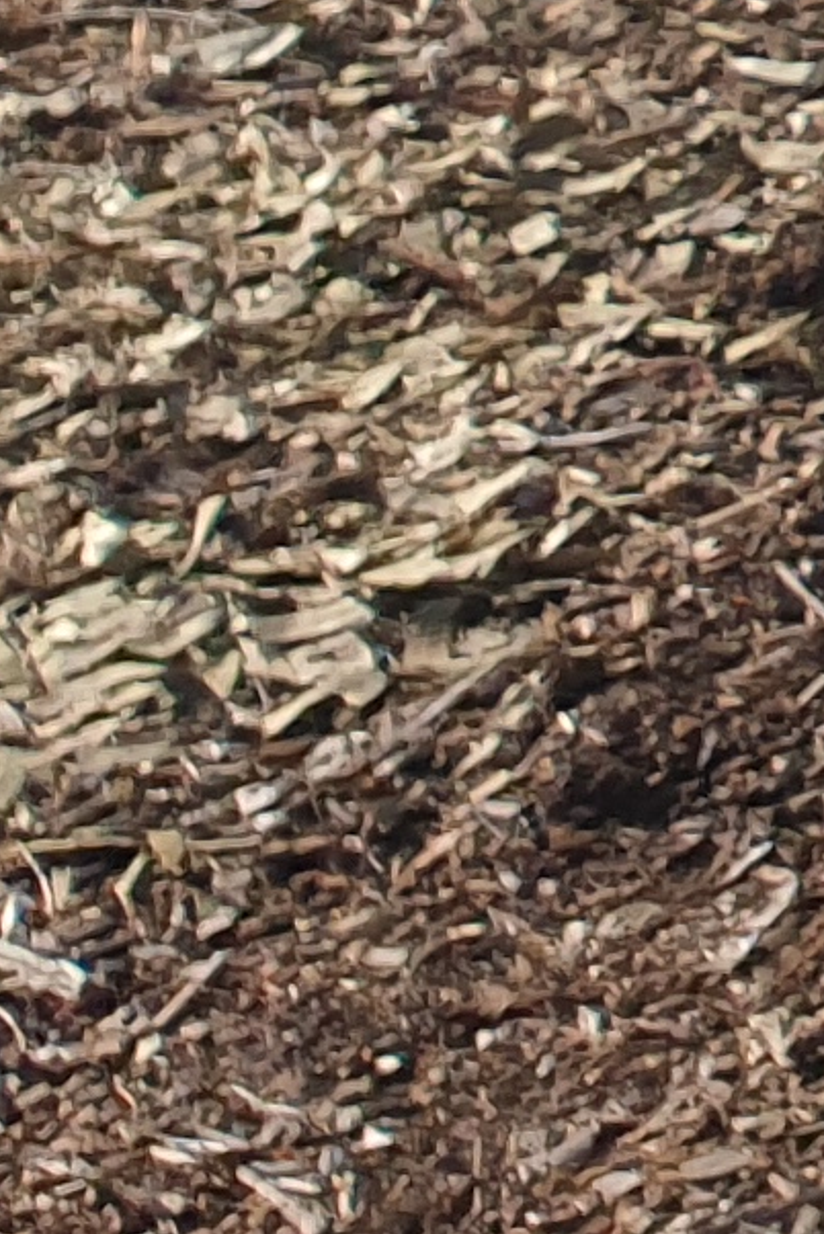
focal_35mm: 181
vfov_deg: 10.6
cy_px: -1062
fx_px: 6207
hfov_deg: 5.9
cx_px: 3776
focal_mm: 4.3
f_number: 2.4
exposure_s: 1/1605
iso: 50
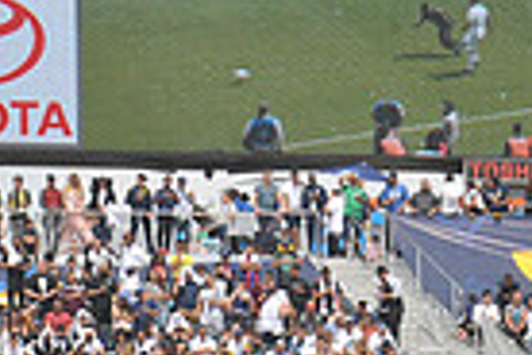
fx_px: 7226
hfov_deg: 4.2
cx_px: 493
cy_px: -66
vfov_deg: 2.8
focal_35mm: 489
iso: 320
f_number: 11
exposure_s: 1/500
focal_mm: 116
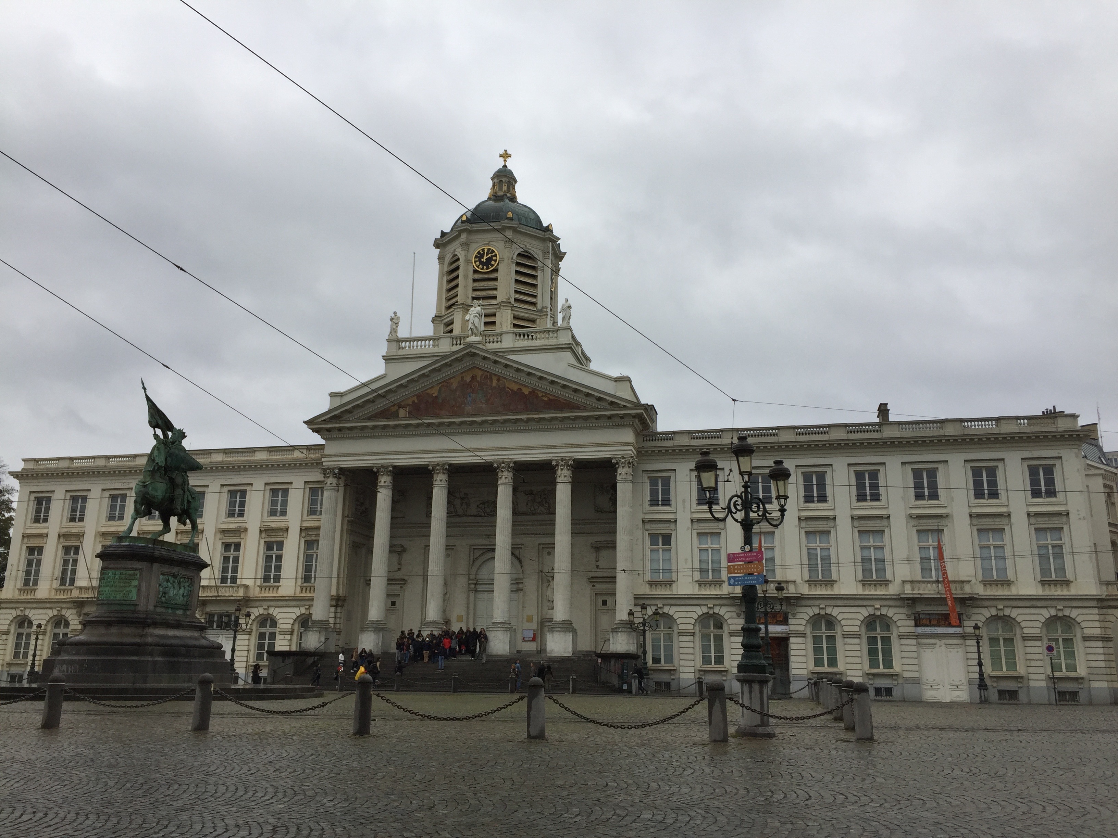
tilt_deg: +14.5
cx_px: 559
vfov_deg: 48.2
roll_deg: -1.0
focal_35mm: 29
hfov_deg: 61.7
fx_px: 937
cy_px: 419
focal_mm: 4.15
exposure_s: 1/316
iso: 32
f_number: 2.2
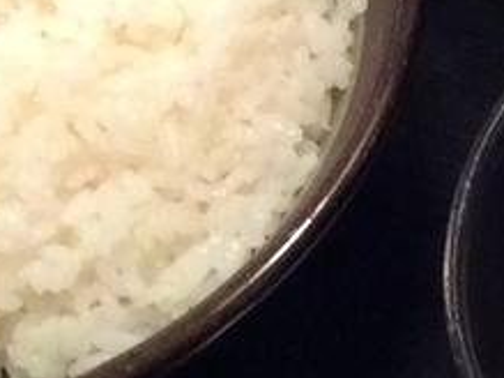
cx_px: 907
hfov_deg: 10.6
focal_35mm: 175
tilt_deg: -60.1
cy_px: 120
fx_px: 2547
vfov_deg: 8.5
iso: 250
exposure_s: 1/24
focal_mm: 3.3
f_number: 2.4
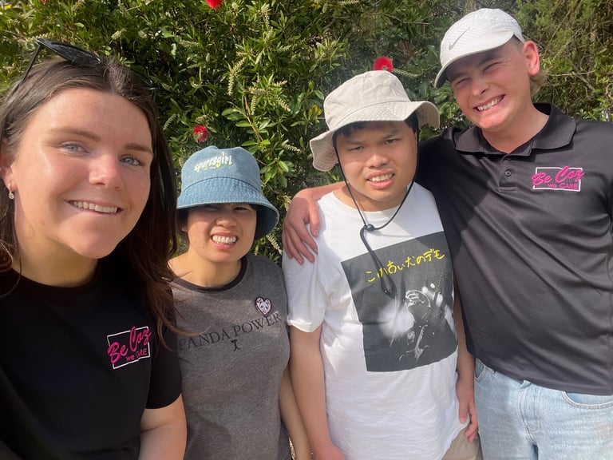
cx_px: 306
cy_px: 230
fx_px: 407
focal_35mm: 23
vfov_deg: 58.9
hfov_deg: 73.9
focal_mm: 2.71
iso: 32
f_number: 2.2
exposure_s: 1/478
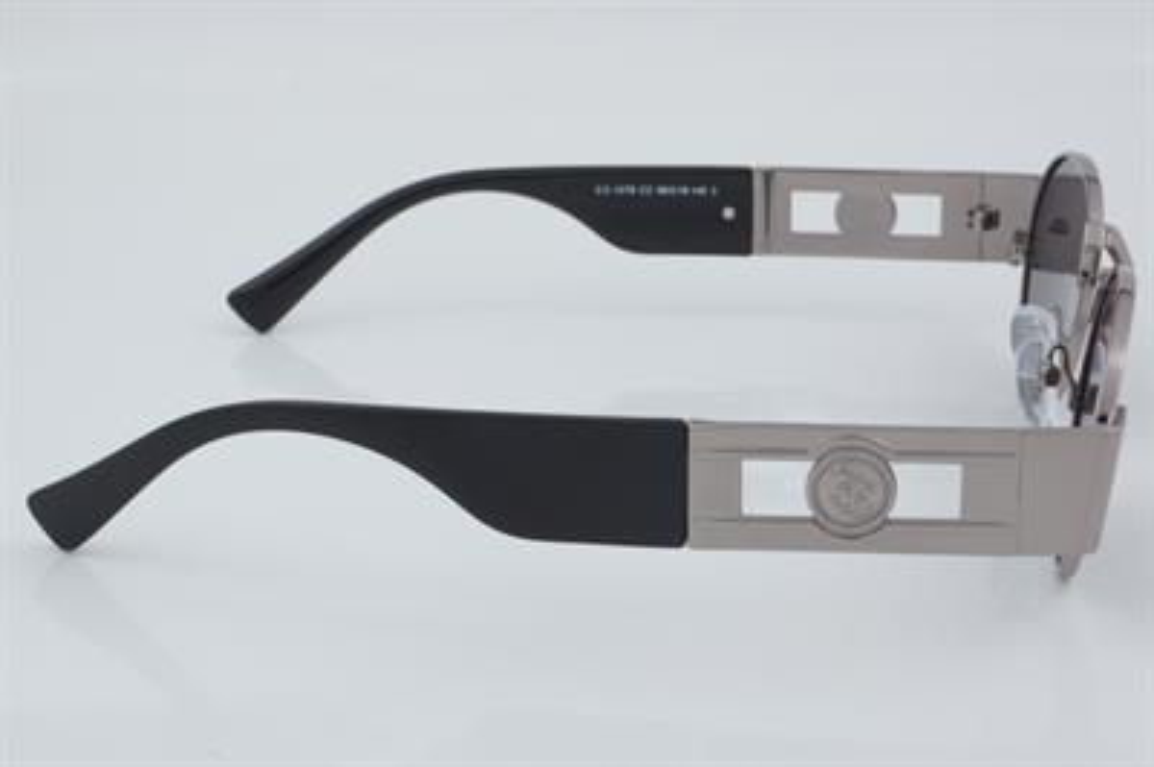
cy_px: 384
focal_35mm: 75
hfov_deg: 27.0
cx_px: 577
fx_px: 2402
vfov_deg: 18.2
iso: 100
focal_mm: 50
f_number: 32
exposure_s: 1/4
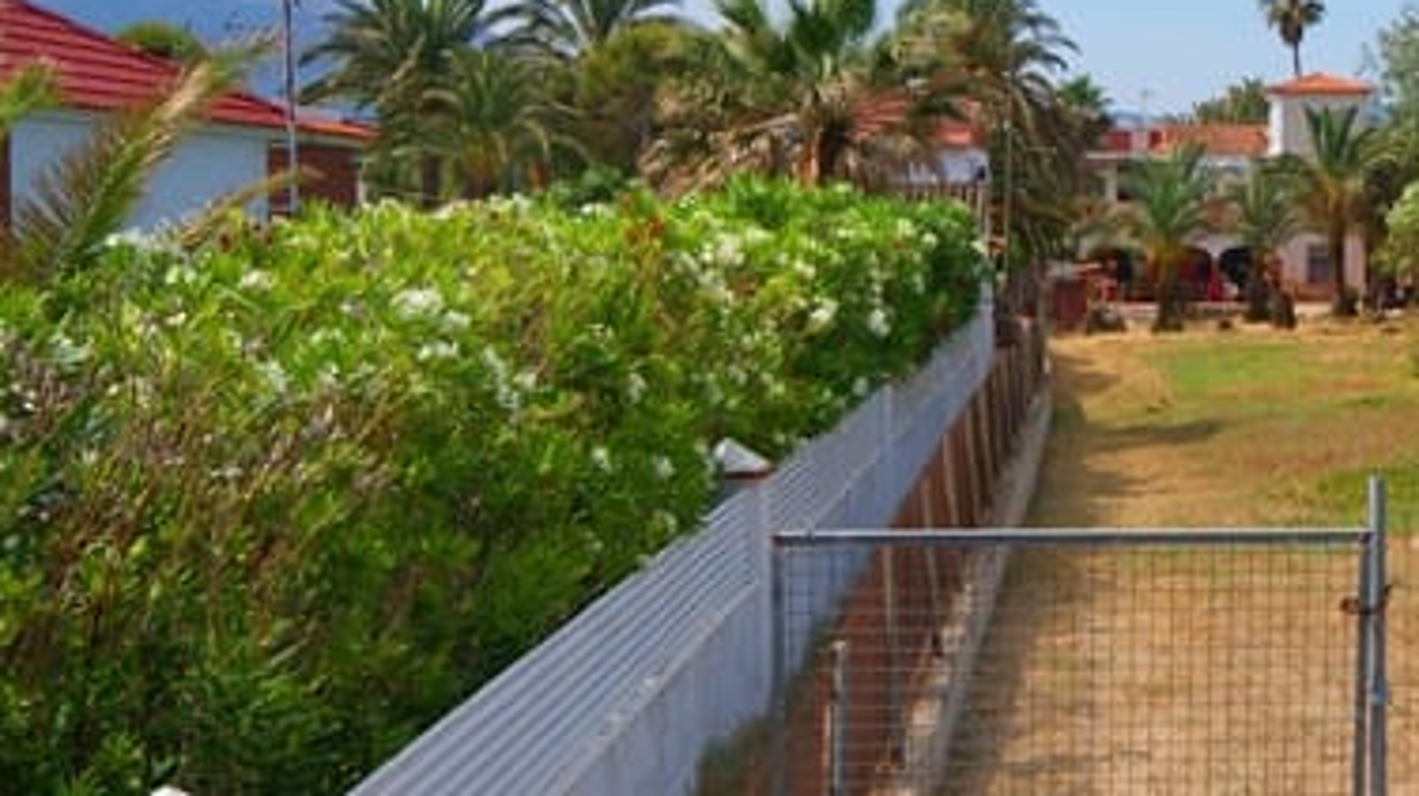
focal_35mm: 67
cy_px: 238
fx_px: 2520
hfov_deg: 29.9
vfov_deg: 17.9
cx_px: 1328
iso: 100
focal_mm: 20
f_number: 11
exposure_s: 1/160
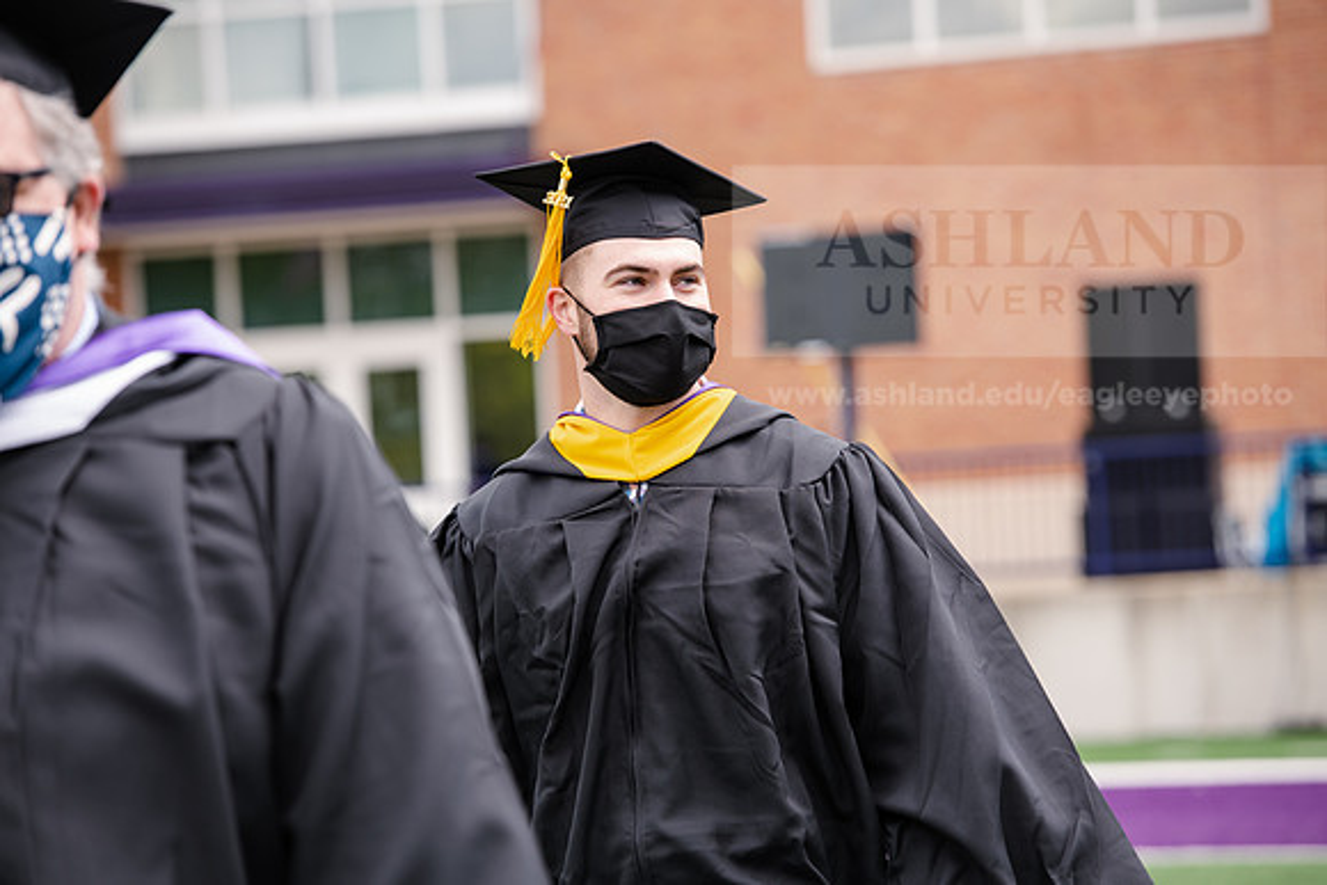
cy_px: 442
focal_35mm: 170
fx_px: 6268
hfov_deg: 12.1
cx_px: 664
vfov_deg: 8.1
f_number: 5
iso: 400
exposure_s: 1/500
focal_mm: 170
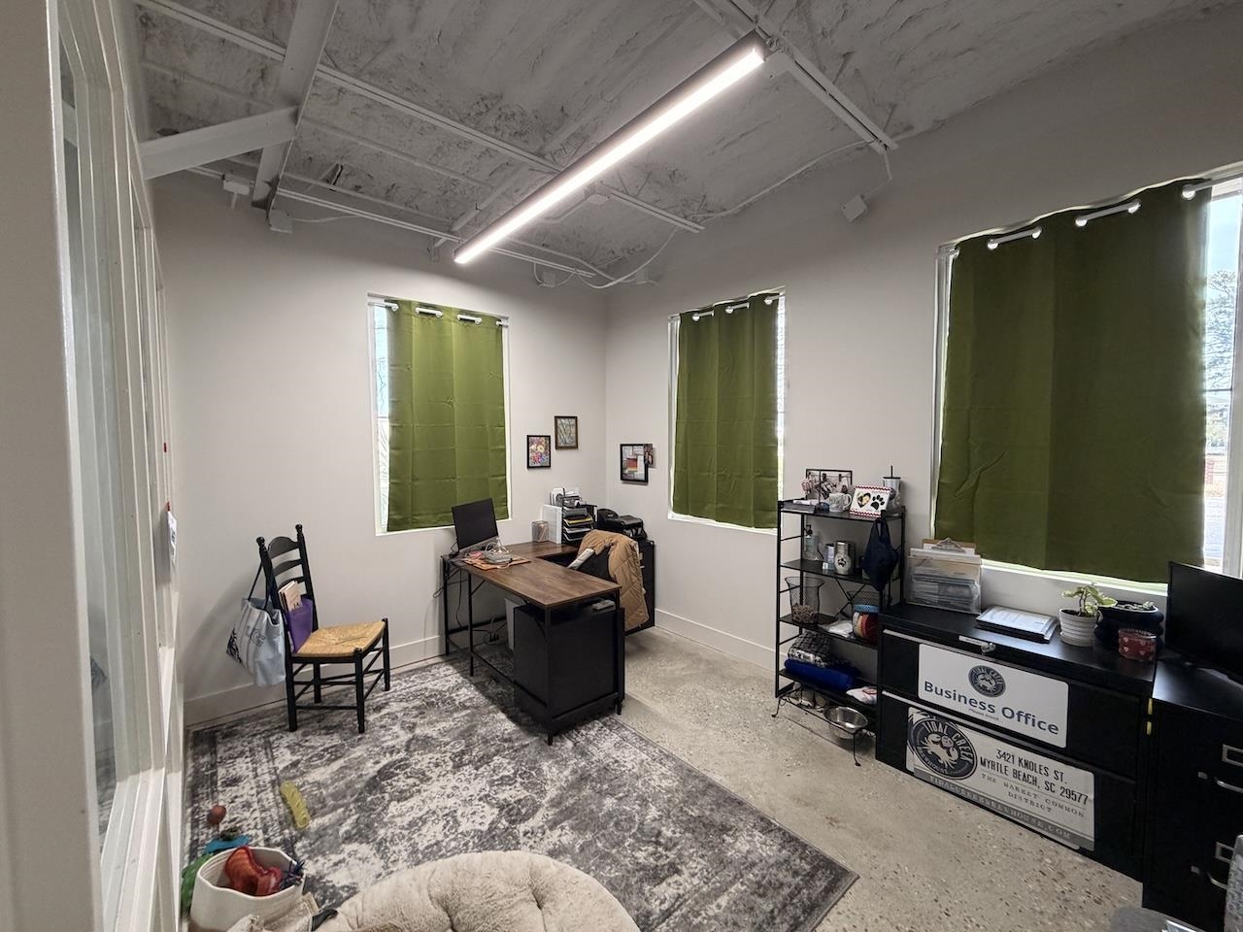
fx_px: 503
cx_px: 622
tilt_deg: -2.3
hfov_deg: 102.1
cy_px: 466
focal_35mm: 14
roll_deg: +0.3
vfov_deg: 85.7
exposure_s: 1/120
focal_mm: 2.22
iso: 320
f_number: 2.2
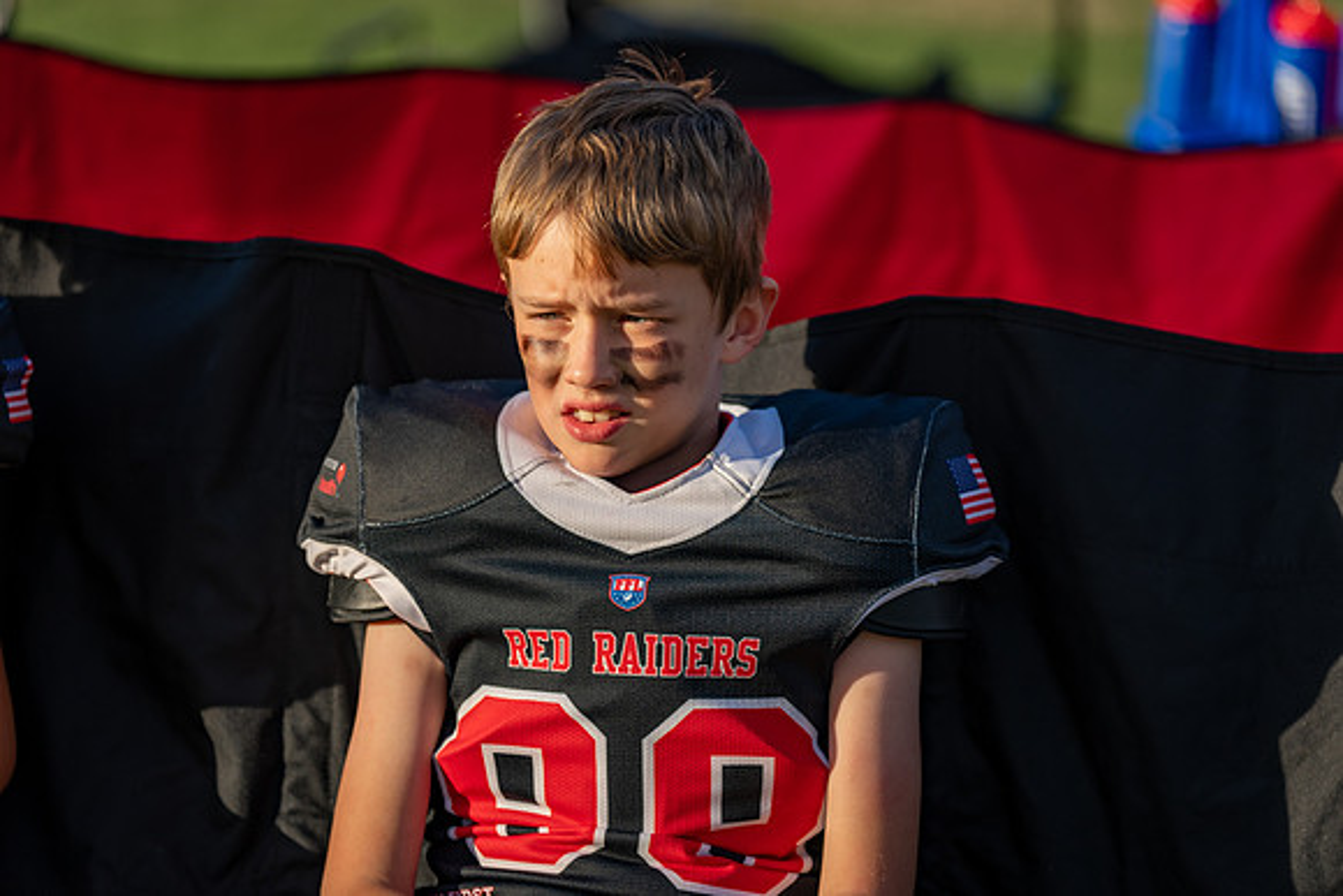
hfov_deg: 13.8
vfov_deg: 9.2
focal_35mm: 149
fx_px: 5560
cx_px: 672
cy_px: 448
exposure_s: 1/1250
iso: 125
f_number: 2.8
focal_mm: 149
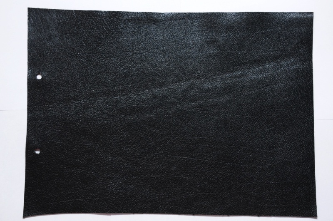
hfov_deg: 33.4
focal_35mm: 60
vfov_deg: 22.6
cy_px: 110
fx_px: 554
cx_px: 166
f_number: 10
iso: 500
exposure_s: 1/100
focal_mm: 40
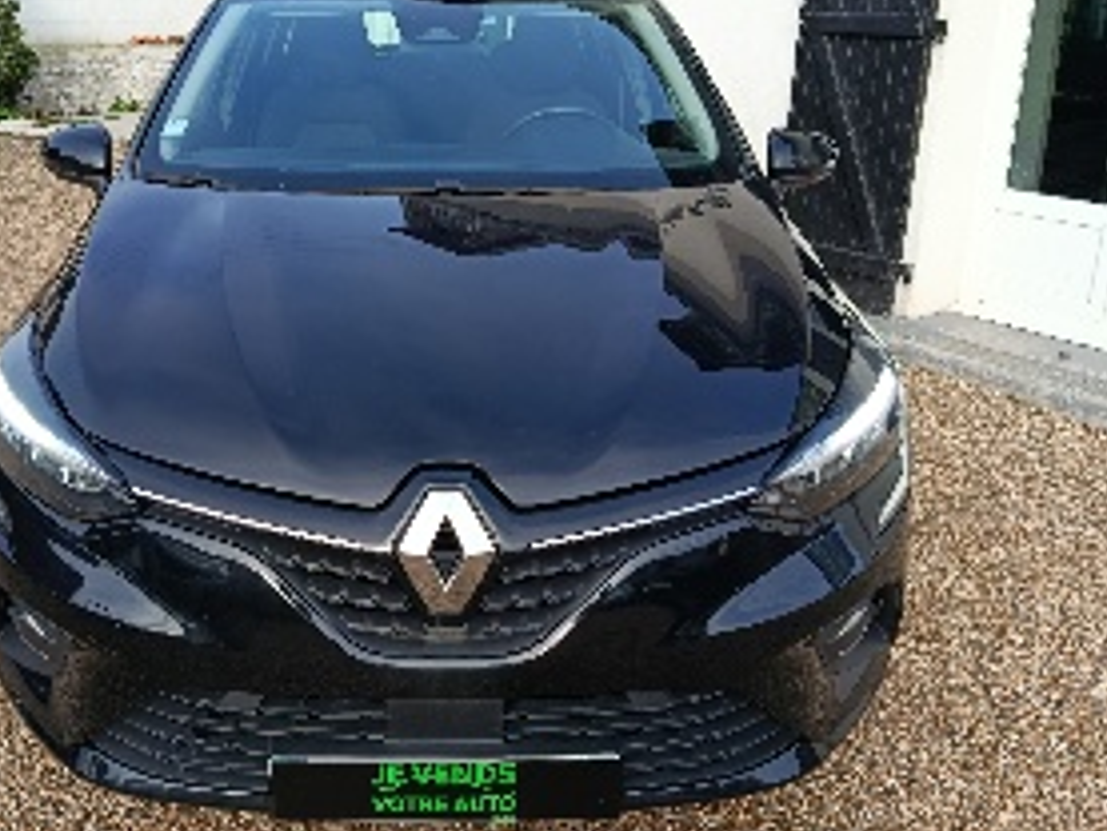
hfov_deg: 51.0
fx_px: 1152
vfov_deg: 39.7
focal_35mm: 36
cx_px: 436
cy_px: 380
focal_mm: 5.24
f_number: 1.7
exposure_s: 1/136
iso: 50
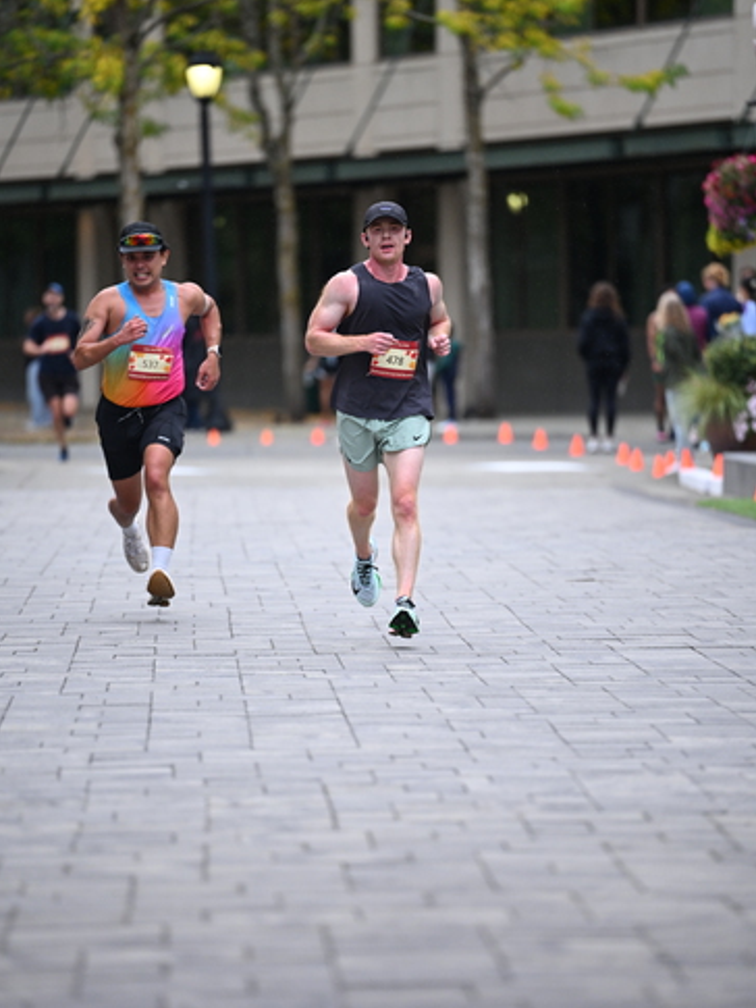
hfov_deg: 6.8
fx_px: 6345
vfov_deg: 9.1
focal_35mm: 218
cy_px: 520
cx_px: 377
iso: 1250
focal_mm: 200
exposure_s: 1/2500
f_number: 2.8
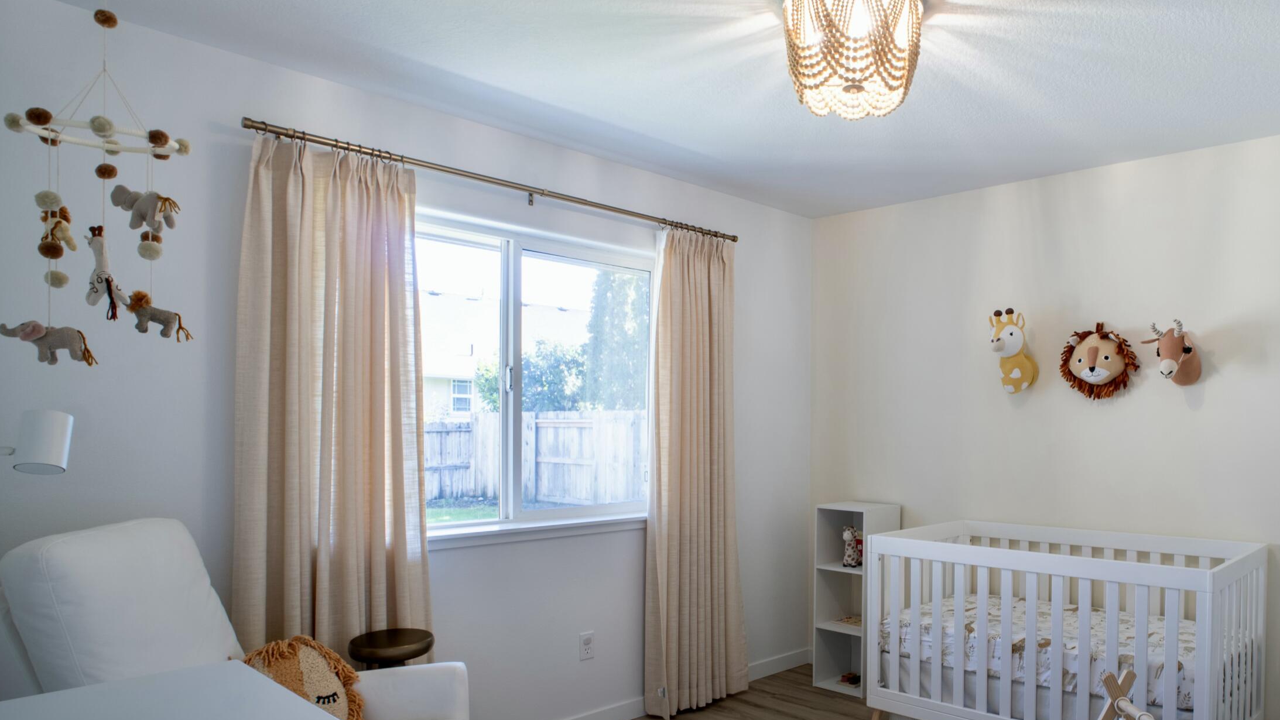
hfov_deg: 74.3
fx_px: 805
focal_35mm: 24
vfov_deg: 47.8
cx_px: 864
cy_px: 441
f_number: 8
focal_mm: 11
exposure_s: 1/8
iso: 100
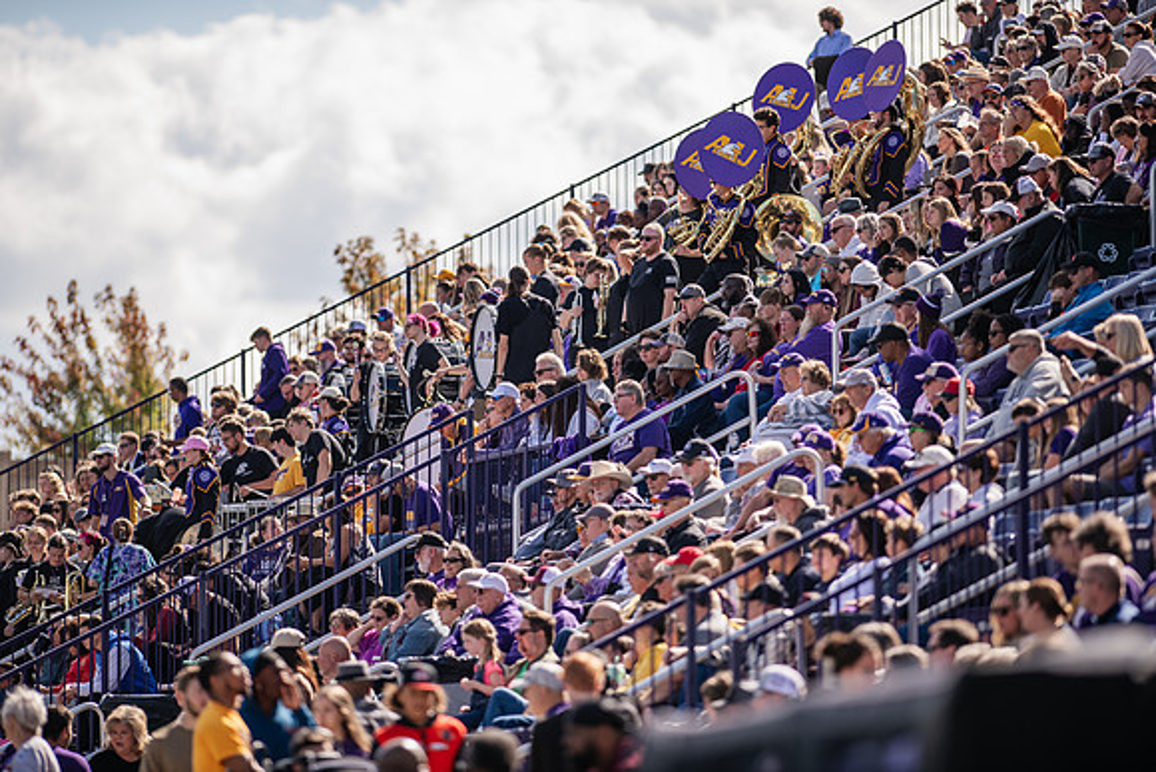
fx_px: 9635
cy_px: 386
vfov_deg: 4.6
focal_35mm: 300
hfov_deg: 6.9
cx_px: 578
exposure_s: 1/800
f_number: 3.2
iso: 80
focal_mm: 300
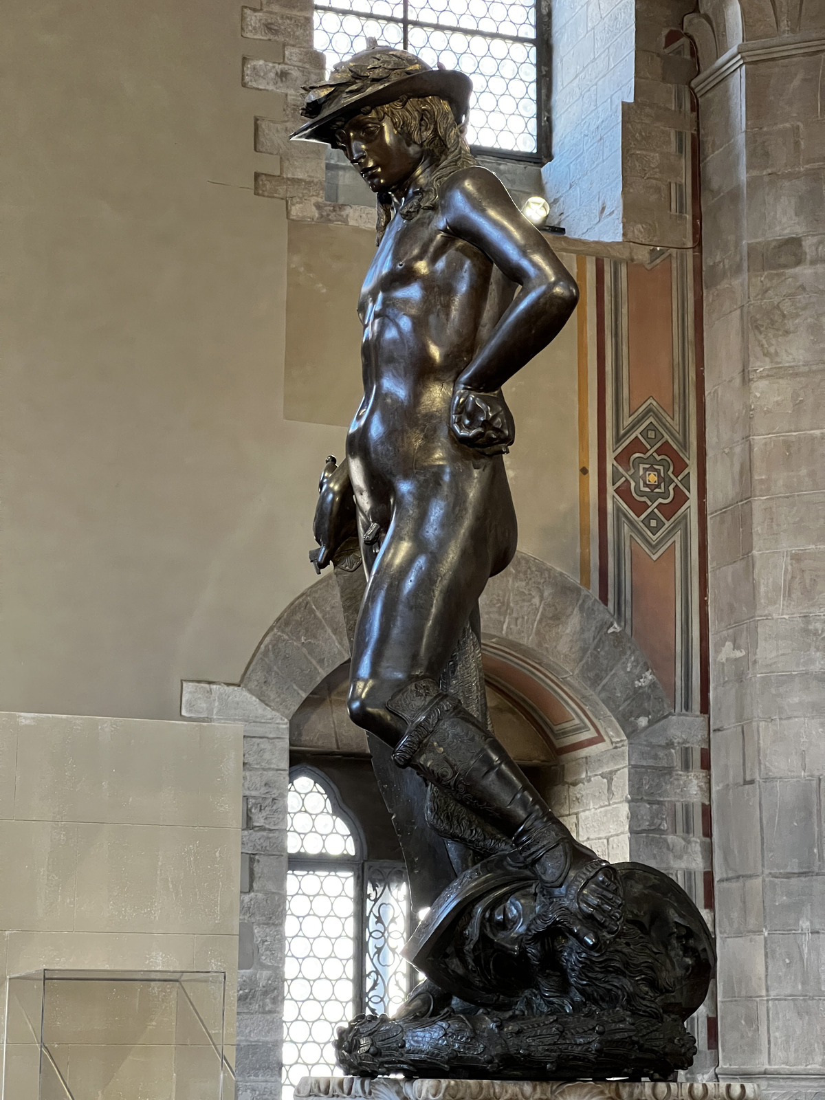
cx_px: 412
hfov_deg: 19.1
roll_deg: -0.2
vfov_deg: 25.3
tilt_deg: +11.7
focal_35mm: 77
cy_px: 550
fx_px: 2447
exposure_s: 1/50
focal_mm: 9
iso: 800
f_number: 2.8
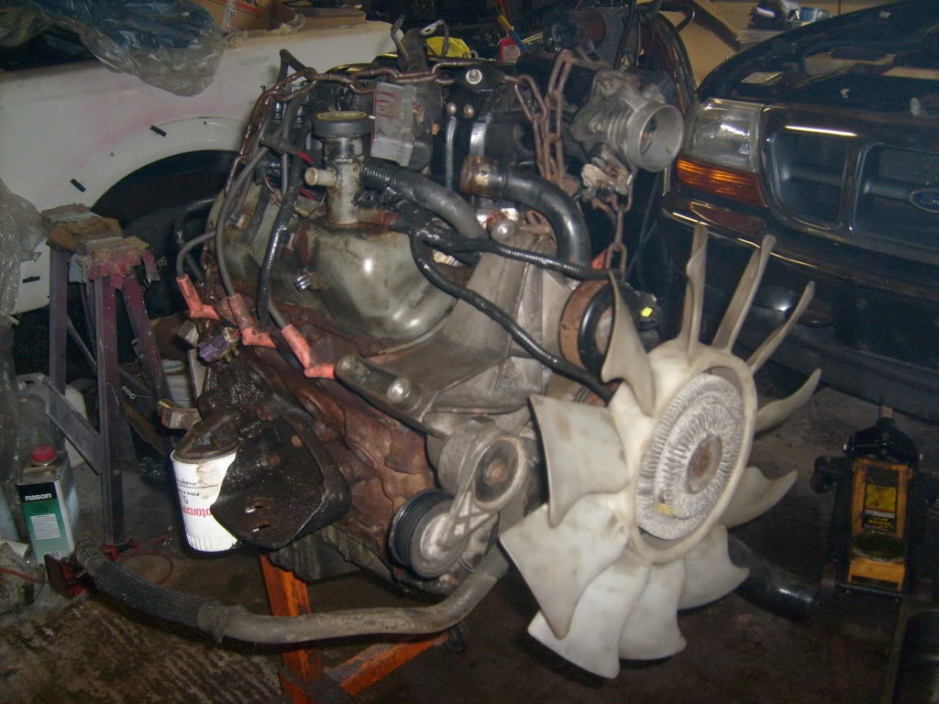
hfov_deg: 52.6
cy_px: 352
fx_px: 949
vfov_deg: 40.7
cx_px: 470
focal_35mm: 35
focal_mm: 5.8
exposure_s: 1/45
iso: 100
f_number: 2.8
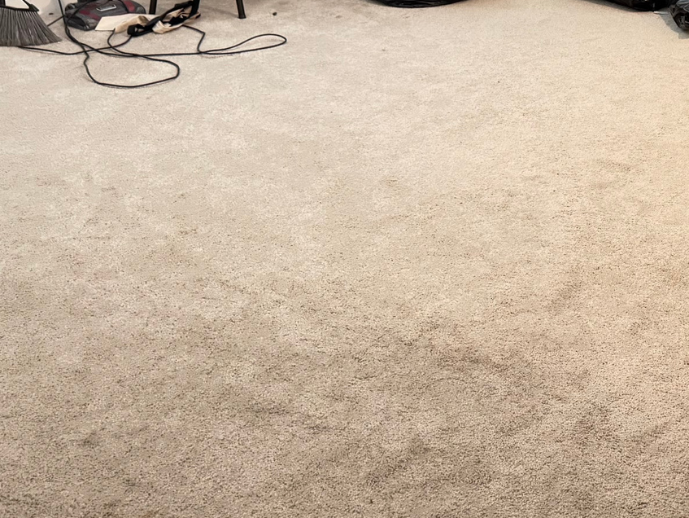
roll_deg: -3.2
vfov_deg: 23.8
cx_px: 757
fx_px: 1155
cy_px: -37
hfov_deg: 29.9
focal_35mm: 58
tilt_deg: -13.4
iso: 800
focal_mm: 6.76
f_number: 1.78
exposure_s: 1/60
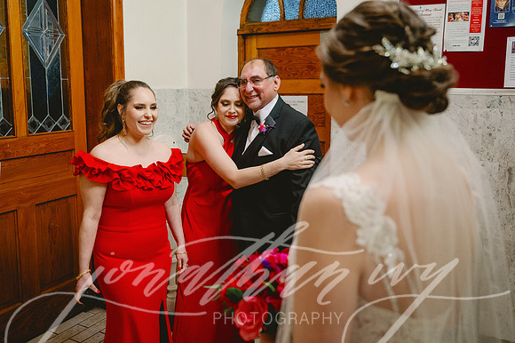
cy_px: 146
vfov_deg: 40.7
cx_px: 258
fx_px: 461
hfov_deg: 58.4
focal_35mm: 32
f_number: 2.8
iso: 2000
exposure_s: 1/320
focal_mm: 28
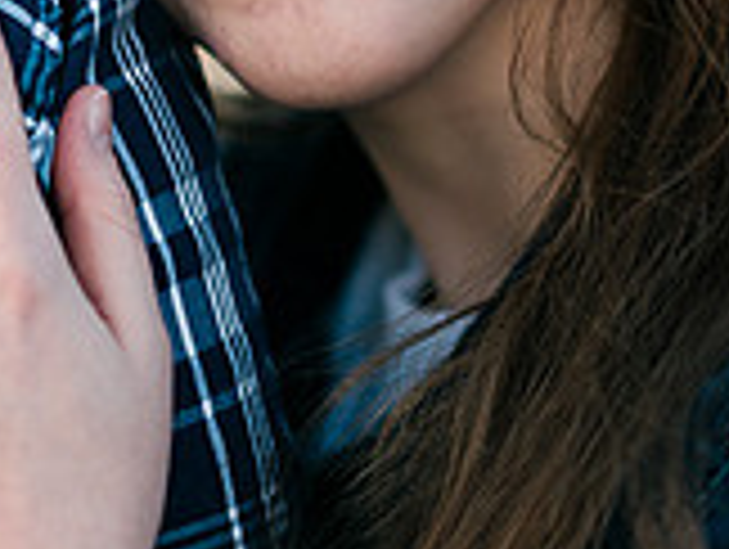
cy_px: -74
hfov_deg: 6.7
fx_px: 6159
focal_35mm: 292
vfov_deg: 5.1
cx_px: -207
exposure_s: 1/1600
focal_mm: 85
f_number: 1.4
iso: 100
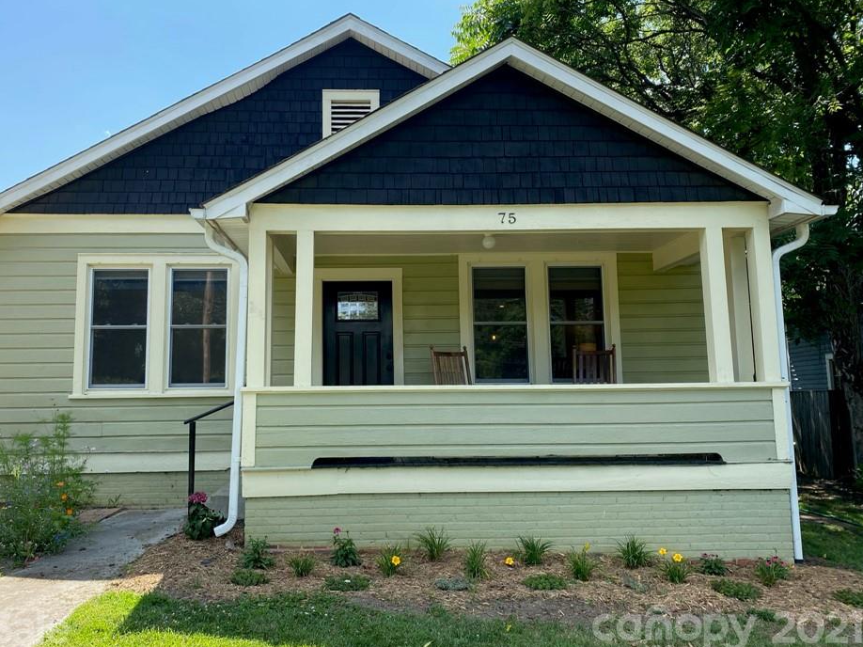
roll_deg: +0.2
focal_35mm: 29
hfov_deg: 61.6
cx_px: 390
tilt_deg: +6.7
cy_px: 313
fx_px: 723
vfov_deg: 48.2
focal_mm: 4.25
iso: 32
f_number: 1.8
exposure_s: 1/762
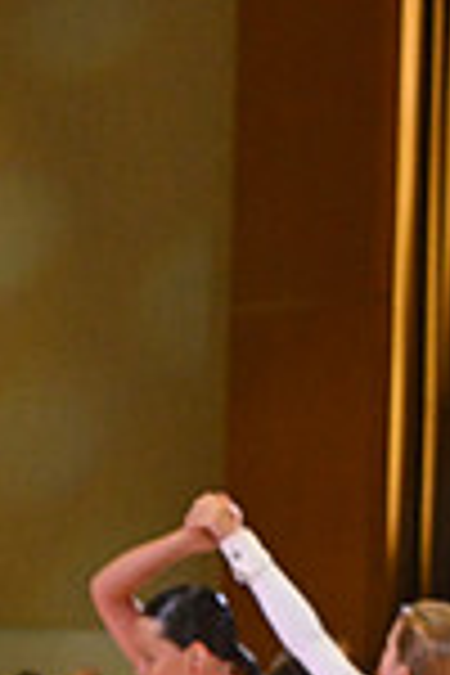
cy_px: 1251
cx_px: -394
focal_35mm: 302
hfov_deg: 4.5
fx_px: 5662
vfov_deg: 6.7
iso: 4000
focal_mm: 78
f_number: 7.1
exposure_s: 1/400
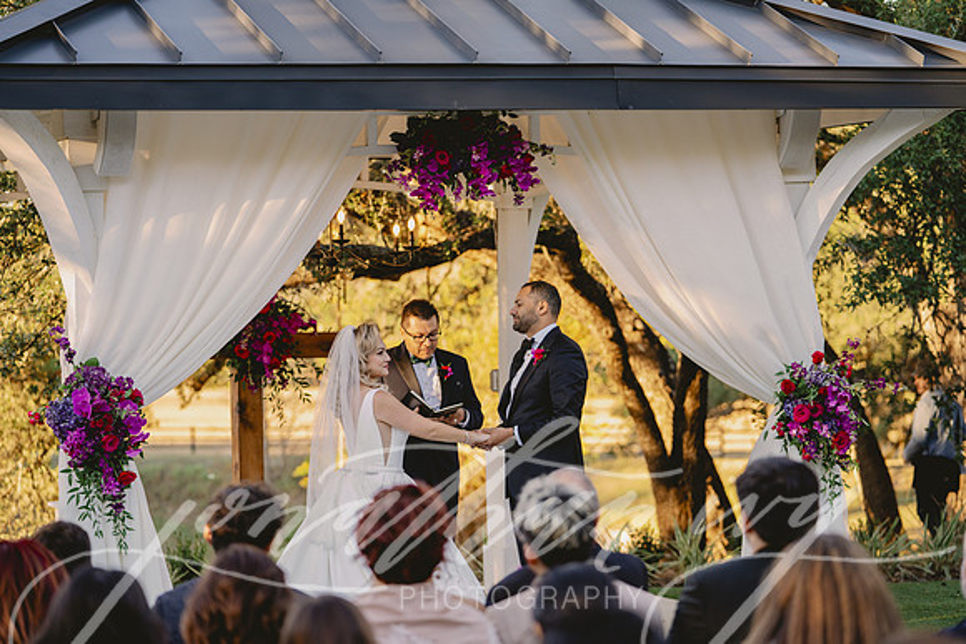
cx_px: 483
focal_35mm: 110
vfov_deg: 12.5
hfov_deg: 18.6
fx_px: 2952
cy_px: 322
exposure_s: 1/320
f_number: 2.8
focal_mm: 110
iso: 400
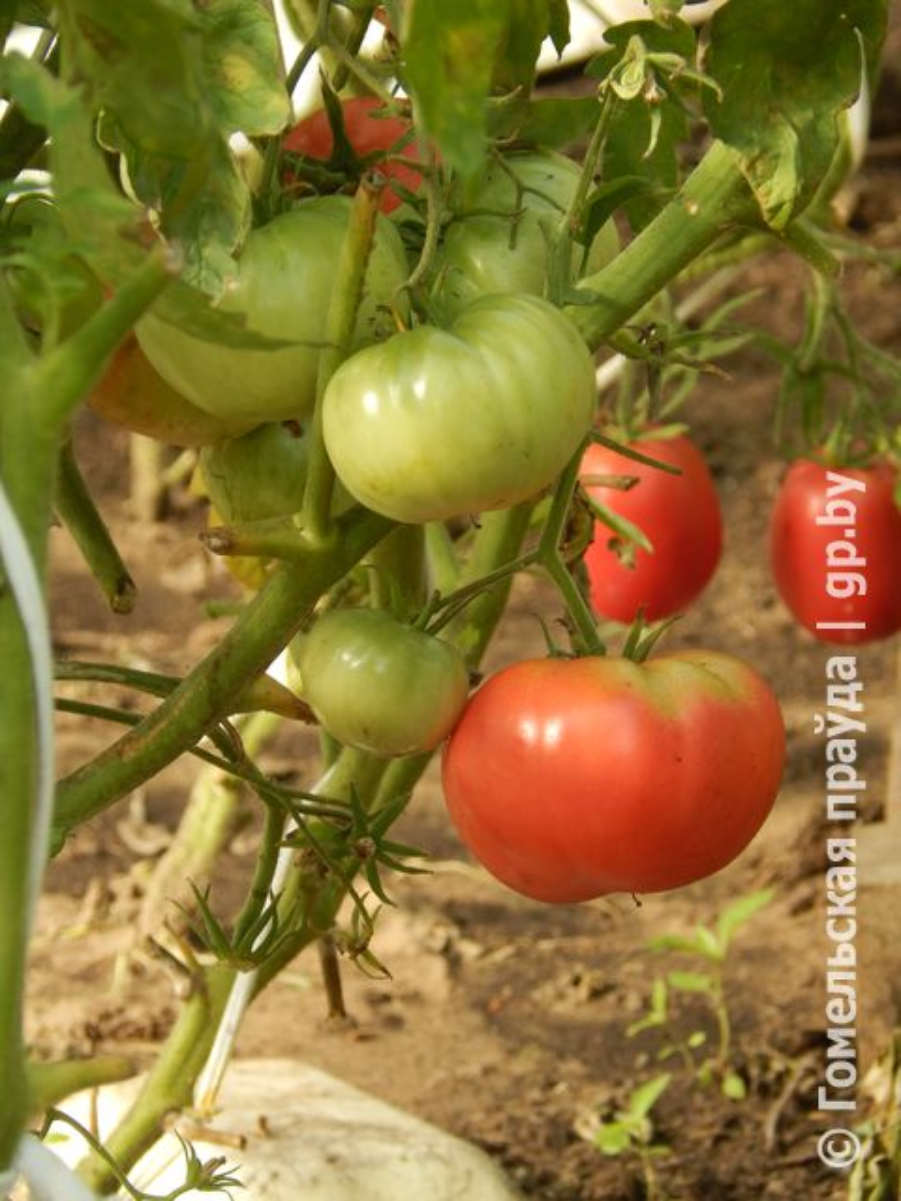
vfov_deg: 4.6
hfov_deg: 3.5
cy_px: 600
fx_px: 14923
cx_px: 450
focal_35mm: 430
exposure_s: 1/60
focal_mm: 76.4
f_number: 5.7
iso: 125
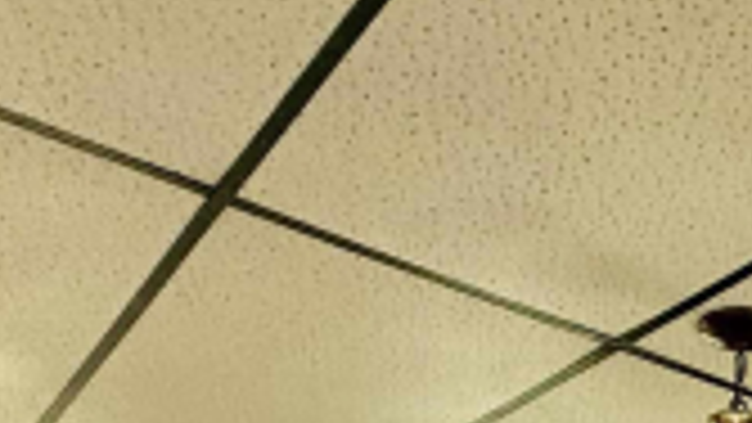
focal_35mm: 61
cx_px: 727
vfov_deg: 13.8
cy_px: 1022
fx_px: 1217
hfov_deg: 32.0
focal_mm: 2.22
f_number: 2.2
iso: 500
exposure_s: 1/60
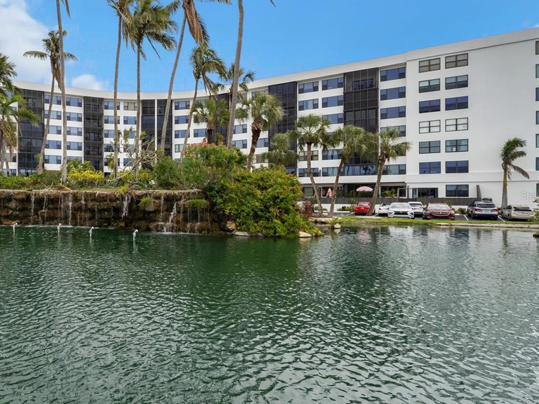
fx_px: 374
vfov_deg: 56.8
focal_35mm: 24
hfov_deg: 67.9
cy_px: 195
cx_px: 147
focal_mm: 16
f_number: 8
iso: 250
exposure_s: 1/400
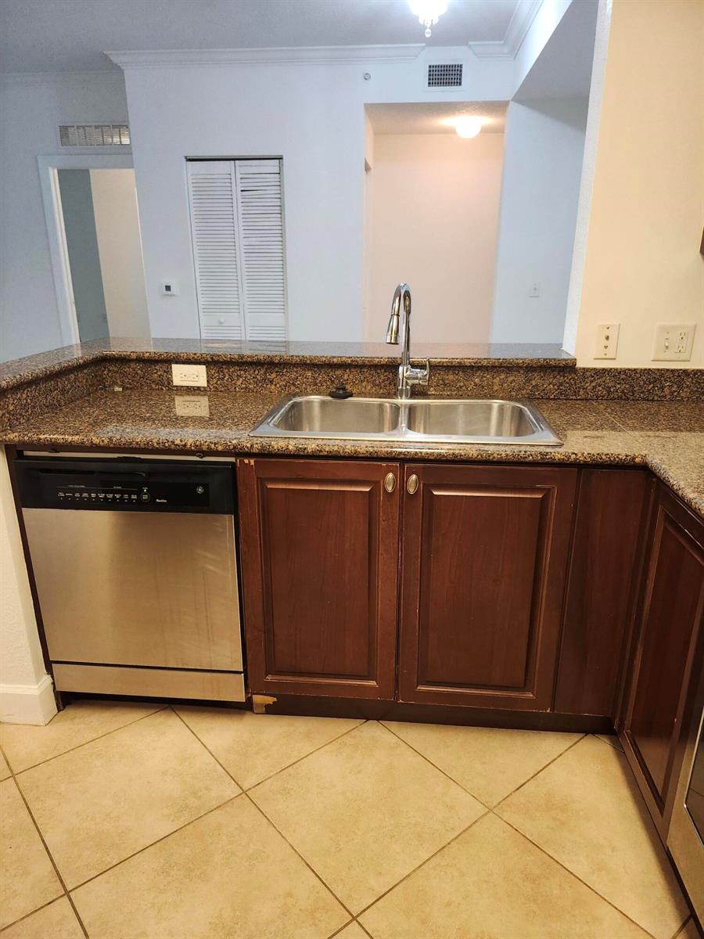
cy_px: 470
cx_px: 352
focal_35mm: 23
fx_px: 624
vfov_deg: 73.9
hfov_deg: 58.9
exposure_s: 1/120
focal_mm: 5.54
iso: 640
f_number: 1.8
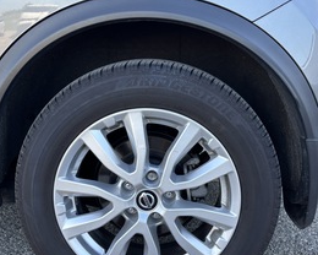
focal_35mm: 41
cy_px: 151
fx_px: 386
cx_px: 154
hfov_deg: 44.8
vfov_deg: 36.4
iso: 40
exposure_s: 1/200
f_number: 1.6
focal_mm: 5.96
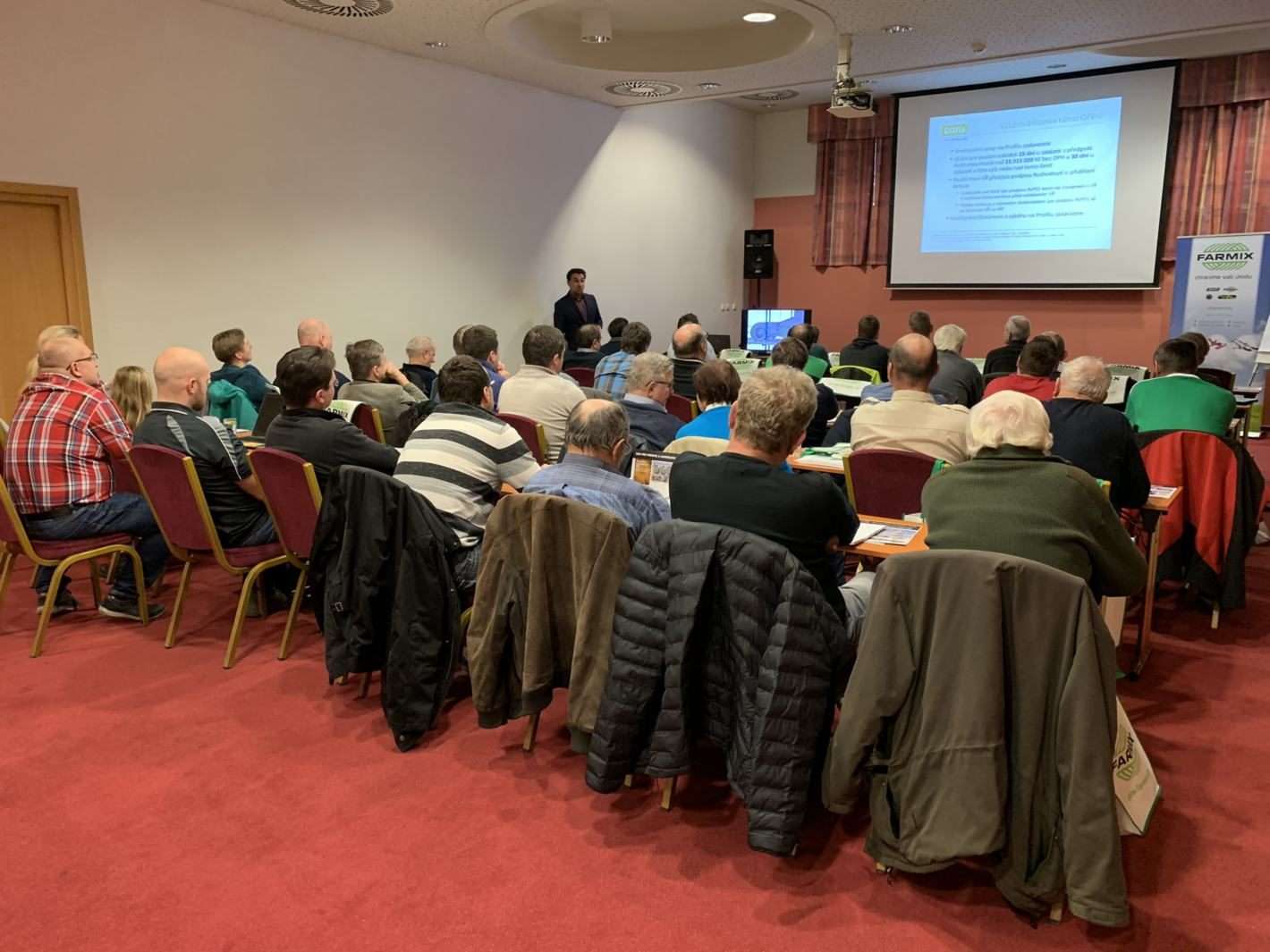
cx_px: 635
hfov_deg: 67.3
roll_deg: -1.0
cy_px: 476
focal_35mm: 26
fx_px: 954
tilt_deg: -9.5
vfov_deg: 53.1
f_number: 1.8
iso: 320
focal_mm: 4.25
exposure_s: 1/40
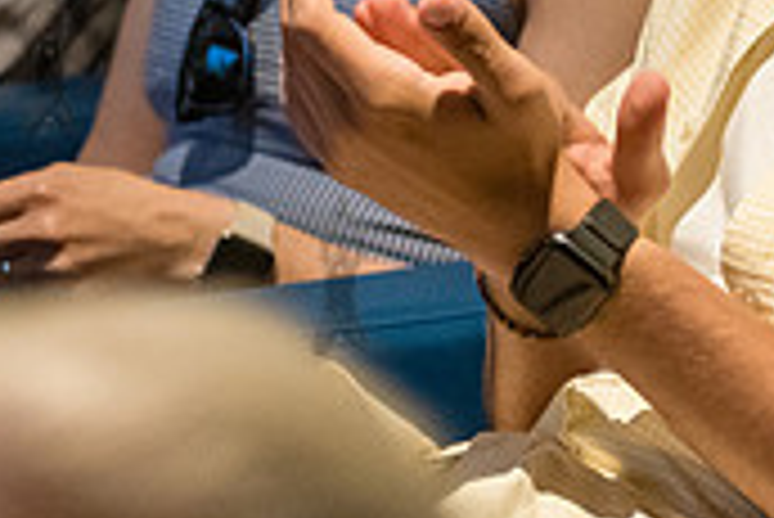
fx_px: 7617
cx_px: 918
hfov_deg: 5.8
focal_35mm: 354
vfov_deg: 3.9
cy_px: 56
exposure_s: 1/200
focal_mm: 105
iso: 5000
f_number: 3.5
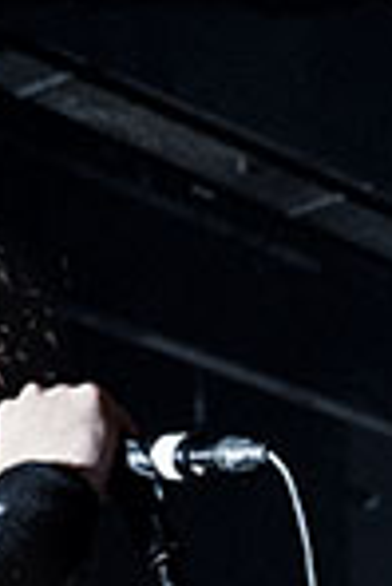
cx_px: 228
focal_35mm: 253
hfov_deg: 5.4
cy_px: 1192
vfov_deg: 7.8
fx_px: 4122
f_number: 6.3
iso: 4000
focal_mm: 52
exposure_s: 1/320
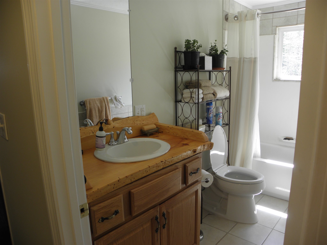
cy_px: 122
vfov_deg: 53.1
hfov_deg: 67.3
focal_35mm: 26
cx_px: 164
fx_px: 246
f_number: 2.8
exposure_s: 1/40
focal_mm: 4.6
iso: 64
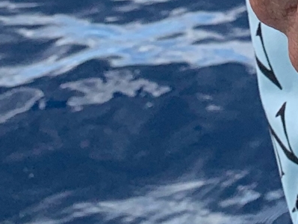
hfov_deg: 10.7
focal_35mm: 167
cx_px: 619
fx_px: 1437
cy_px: -466
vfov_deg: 7.7
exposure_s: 1/1332
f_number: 1.8
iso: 25
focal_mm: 4.25
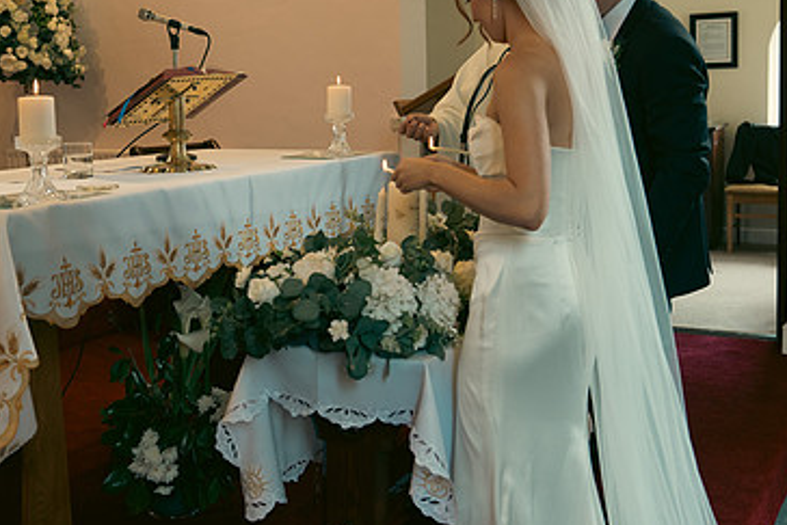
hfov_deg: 38.5
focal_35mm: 51
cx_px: 279
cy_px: 178
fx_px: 1115
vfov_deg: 26.4
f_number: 3.5
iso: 1000
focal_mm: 32
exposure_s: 1/200
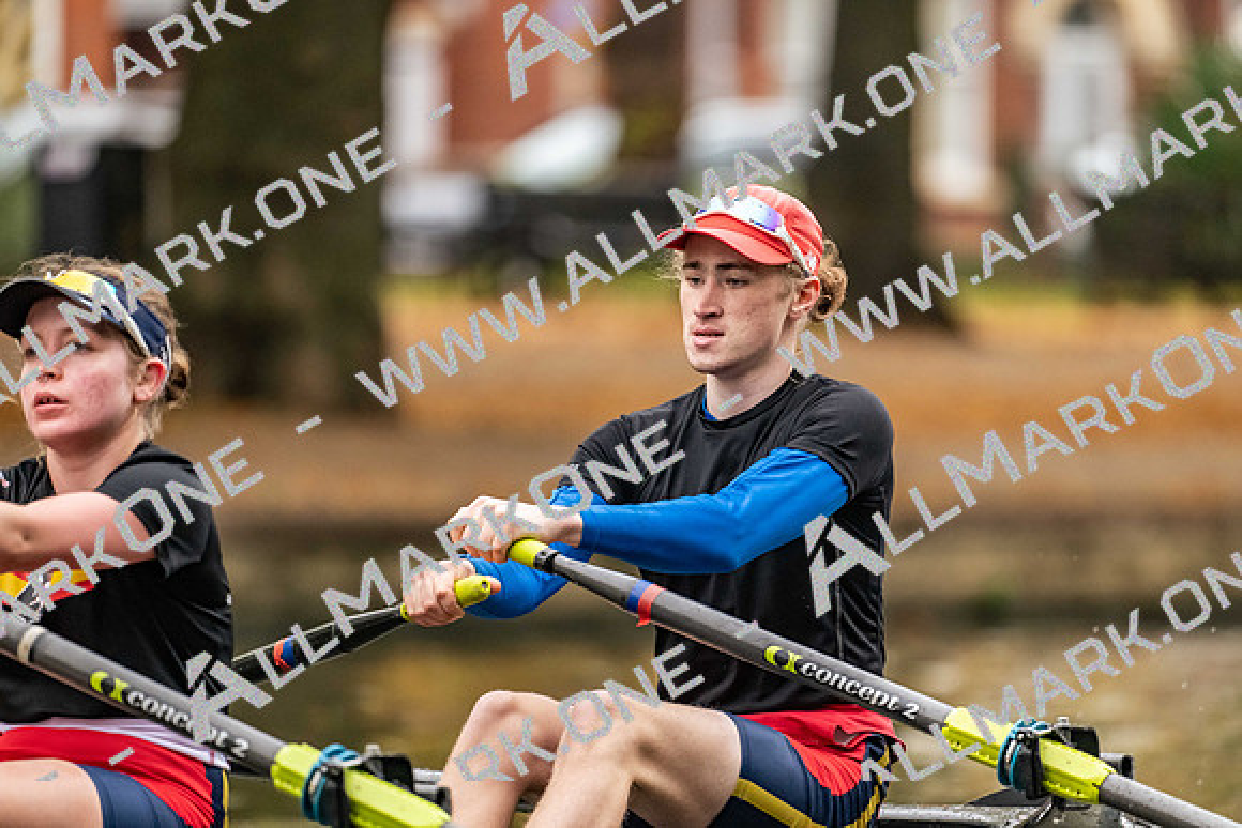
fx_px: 13803
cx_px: 621
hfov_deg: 5.2
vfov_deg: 3.4
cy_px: 414
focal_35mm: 400
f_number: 4.5
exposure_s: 1/2500
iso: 4500
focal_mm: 400
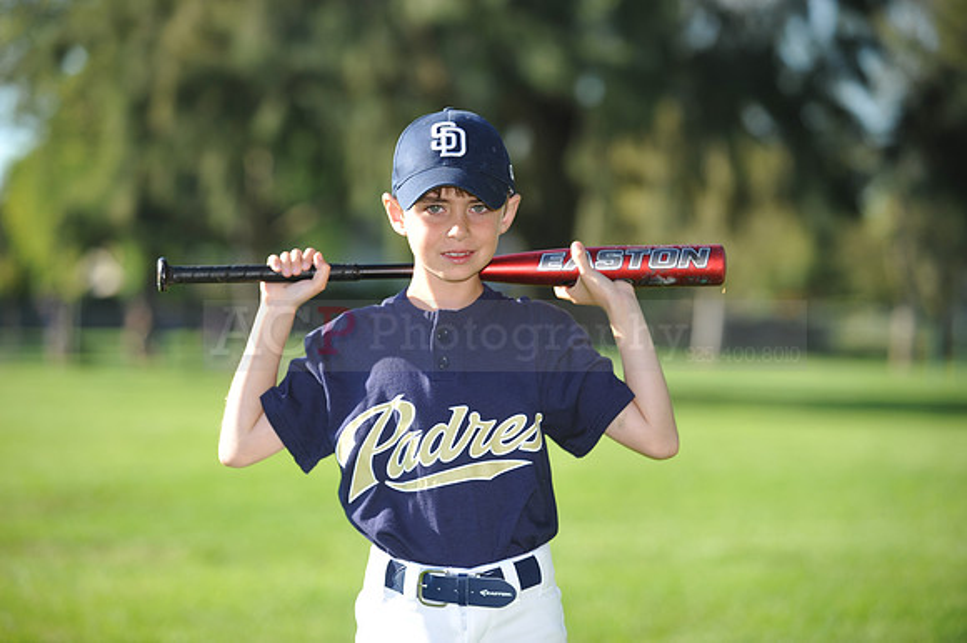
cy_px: 322
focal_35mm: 135
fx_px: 3624
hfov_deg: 15.2
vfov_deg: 10.1
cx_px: 484
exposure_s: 1/640
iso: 200
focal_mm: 135
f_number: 4
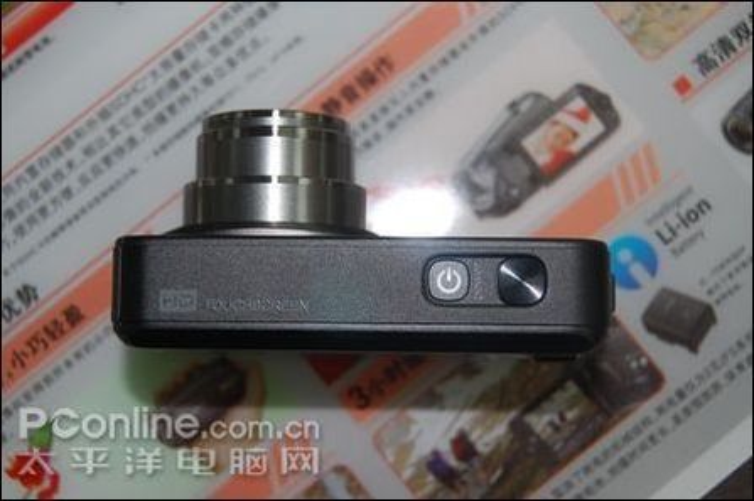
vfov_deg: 21.5
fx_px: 1318
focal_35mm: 63
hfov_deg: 31.9
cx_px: 377
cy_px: 250
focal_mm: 42
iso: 360
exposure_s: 1/60
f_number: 5.3
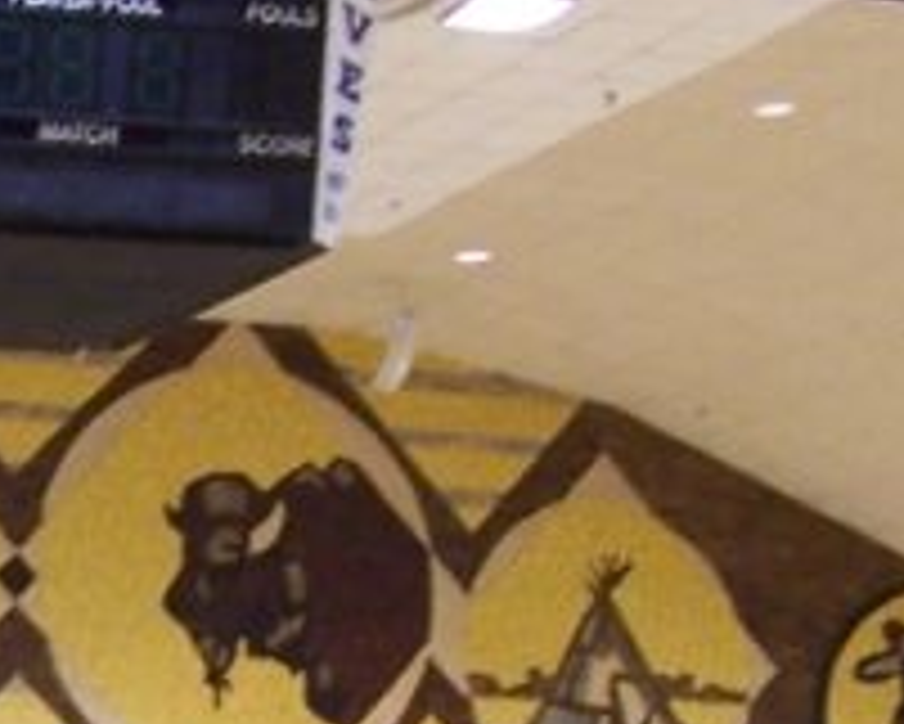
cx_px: -378
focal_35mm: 169
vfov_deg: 9.0
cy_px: 931
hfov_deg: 11.0
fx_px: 4524
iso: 160
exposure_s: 1/15
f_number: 2.7
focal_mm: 5.6
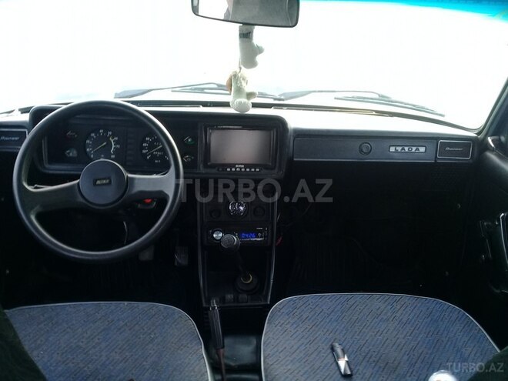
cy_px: 190
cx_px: 254
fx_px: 455
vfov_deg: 45.4
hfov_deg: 58.4
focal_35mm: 31
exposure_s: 1/33
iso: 50
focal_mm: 3.3
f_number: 2.2
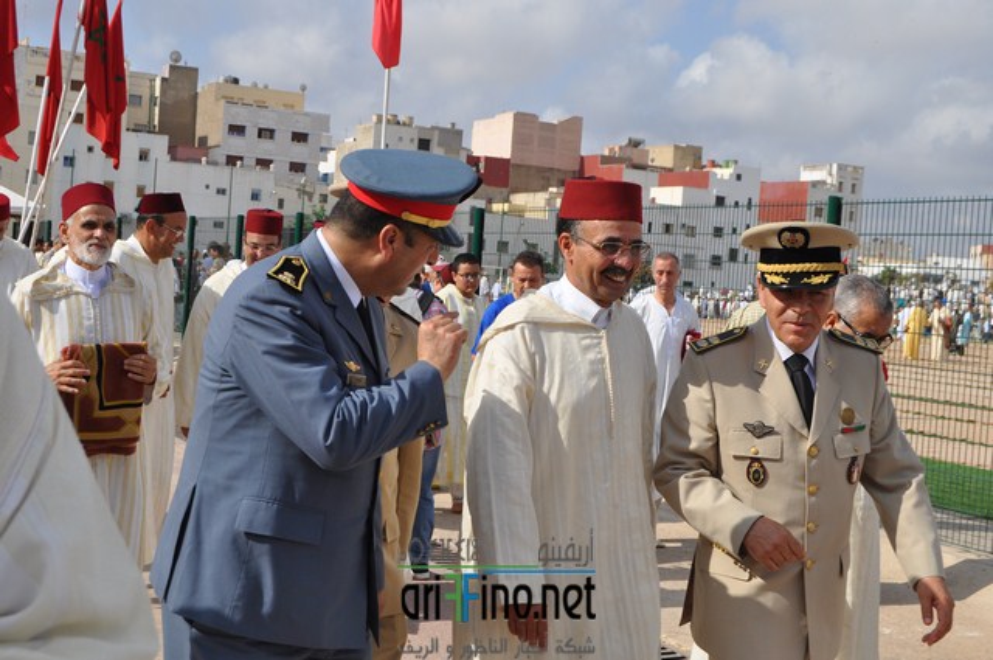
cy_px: 330
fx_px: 1446
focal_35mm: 52
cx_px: 496
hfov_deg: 37.9
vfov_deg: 25.7
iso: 200
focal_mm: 35
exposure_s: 1/400
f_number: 10
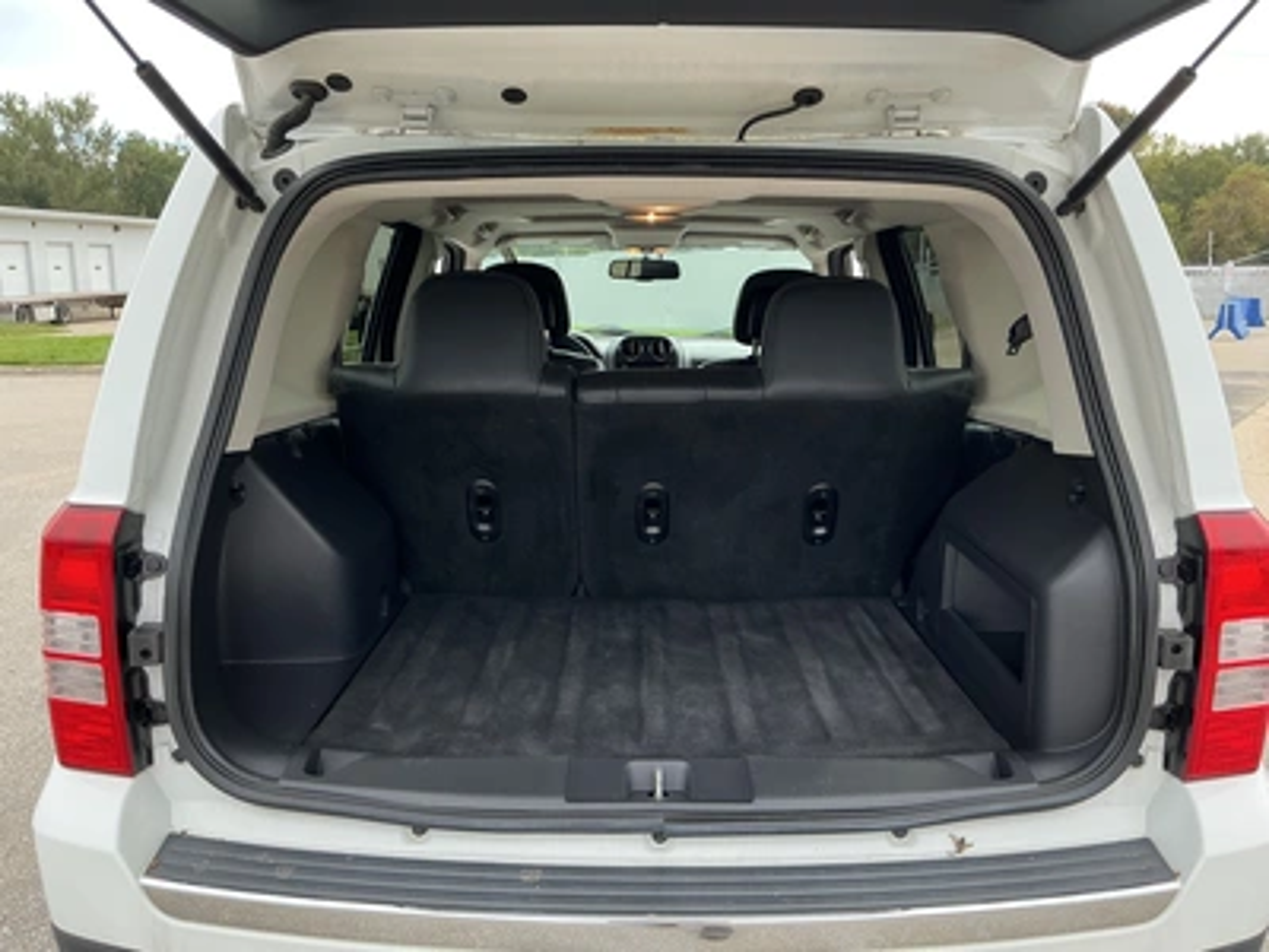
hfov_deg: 63.4
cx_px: 634
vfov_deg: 49.7
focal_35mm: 28
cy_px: 476
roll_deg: +0.1
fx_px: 1026
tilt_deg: -9.1
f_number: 1.8
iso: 25
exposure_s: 1/226
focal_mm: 3
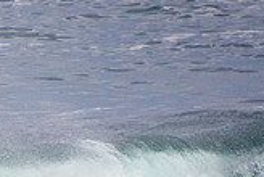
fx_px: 15553
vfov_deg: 0.7
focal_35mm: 2117
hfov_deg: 1.0
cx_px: -161
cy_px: 181
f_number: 5.6
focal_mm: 400
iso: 1400
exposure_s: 1/800
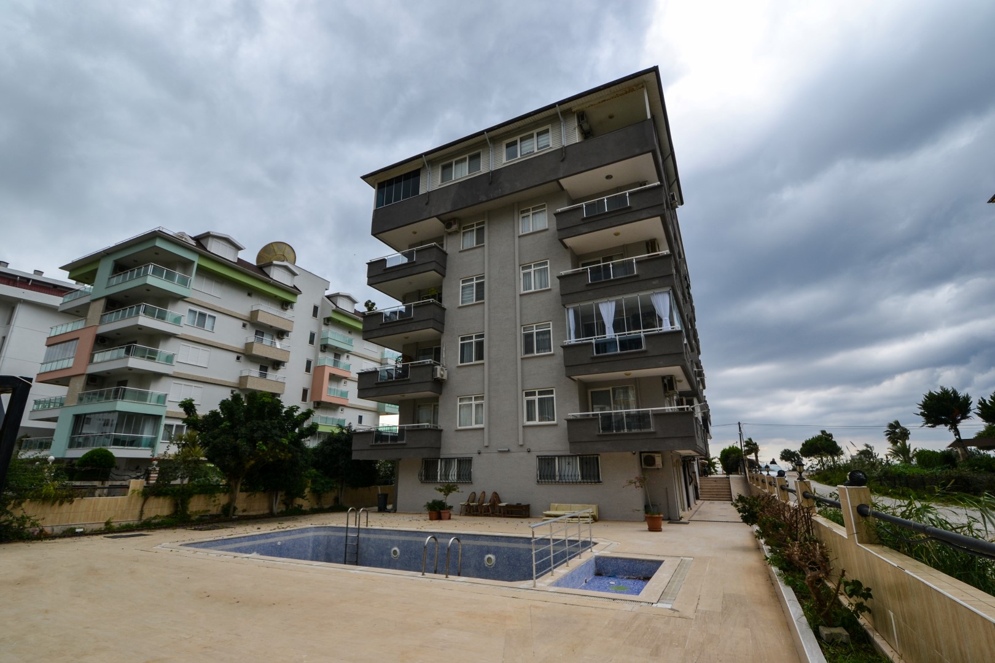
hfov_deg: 100.4
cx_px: 498
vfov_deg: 77.3
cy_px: 332
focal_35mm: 15
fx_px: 415
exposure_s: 1/160
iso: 100
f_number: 6.3
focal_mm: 10
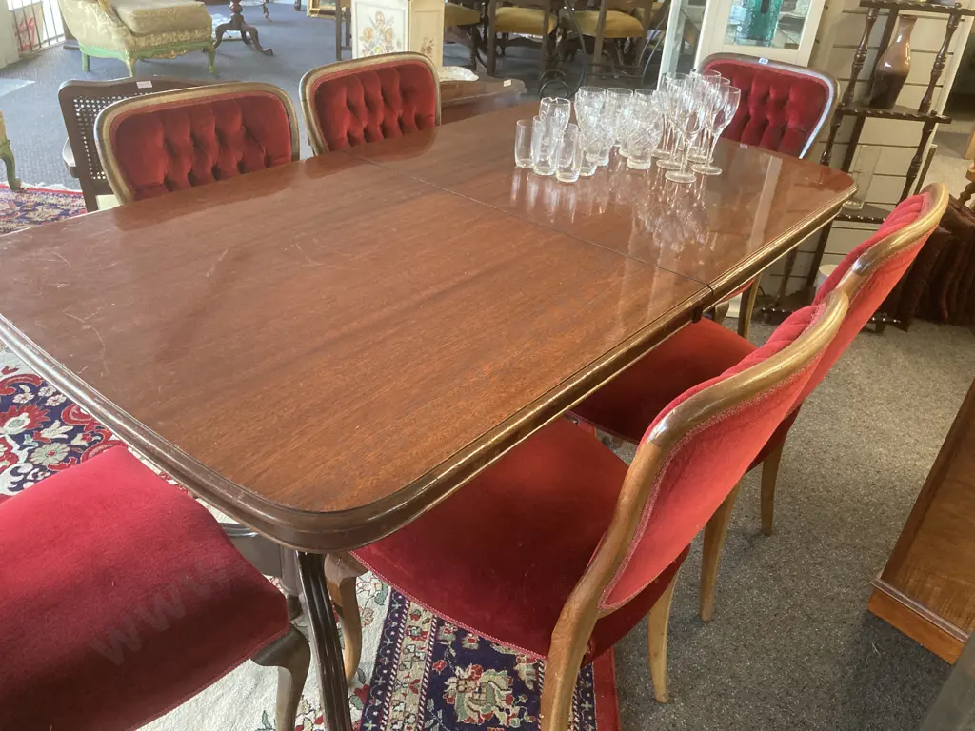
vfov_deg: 49.7
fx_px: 789
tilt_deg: -31.6
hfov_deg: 63.4
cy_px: 366
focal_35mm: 28
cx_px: 488
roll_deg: -4.4
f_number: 1.8
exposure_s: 1/50
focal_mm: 3.99
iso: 250
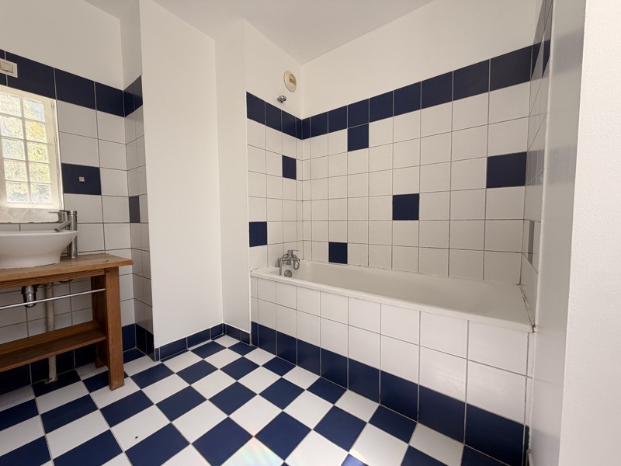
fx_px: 251
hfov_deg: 102.1
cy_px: 233
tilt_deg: -2.7
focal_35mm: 14
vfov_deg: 85.7
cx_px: 310
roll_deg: +0.9
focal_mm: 2.22
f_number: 2.2
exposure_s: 1/132
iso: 40
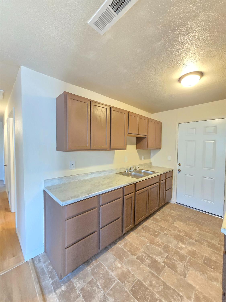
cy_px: 151
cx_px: 113
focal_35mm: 13
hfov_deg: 89.9
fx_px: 113
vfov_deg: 106.2
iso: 1600
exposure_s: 1/60
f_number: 2.2
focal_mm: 2.2
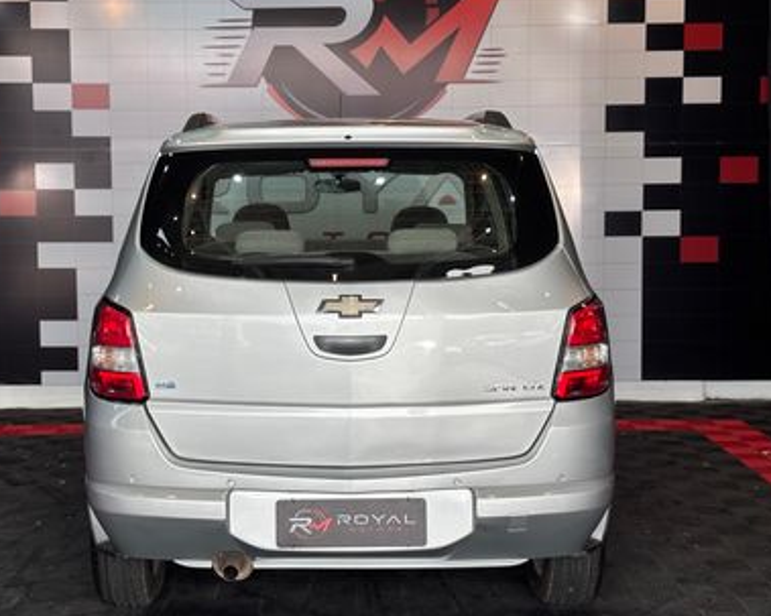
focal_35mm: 63
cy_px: 276
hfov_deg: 30.0
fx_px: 1437
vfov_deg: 24.2
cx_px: 315
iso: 32
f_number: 1.6
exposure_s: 1/458
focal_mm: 5.96
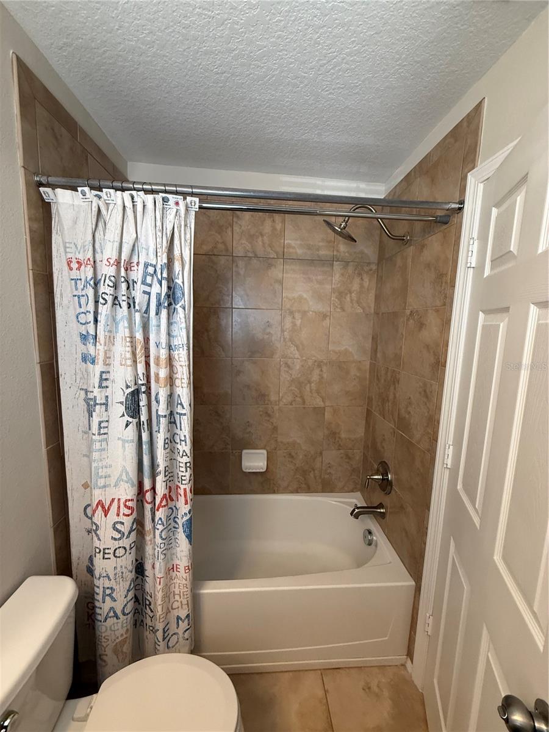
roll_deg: -1.6
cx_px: 274
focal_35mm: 14
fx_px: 296
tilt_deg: -7.8
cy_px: 366
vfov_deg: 102.1
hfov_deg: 85.7
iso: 250
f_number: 2.2
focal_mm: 2.22
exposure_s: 1/60
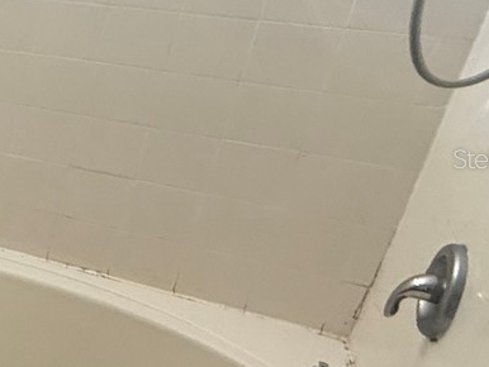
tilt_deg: -24.3
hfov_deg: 20.3
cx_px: -441
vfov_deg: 25.2
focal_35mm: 58
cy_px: 158
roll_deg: -1.4
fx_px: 820
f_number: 2.2
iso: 160
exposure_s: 1/99
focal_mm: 2.22
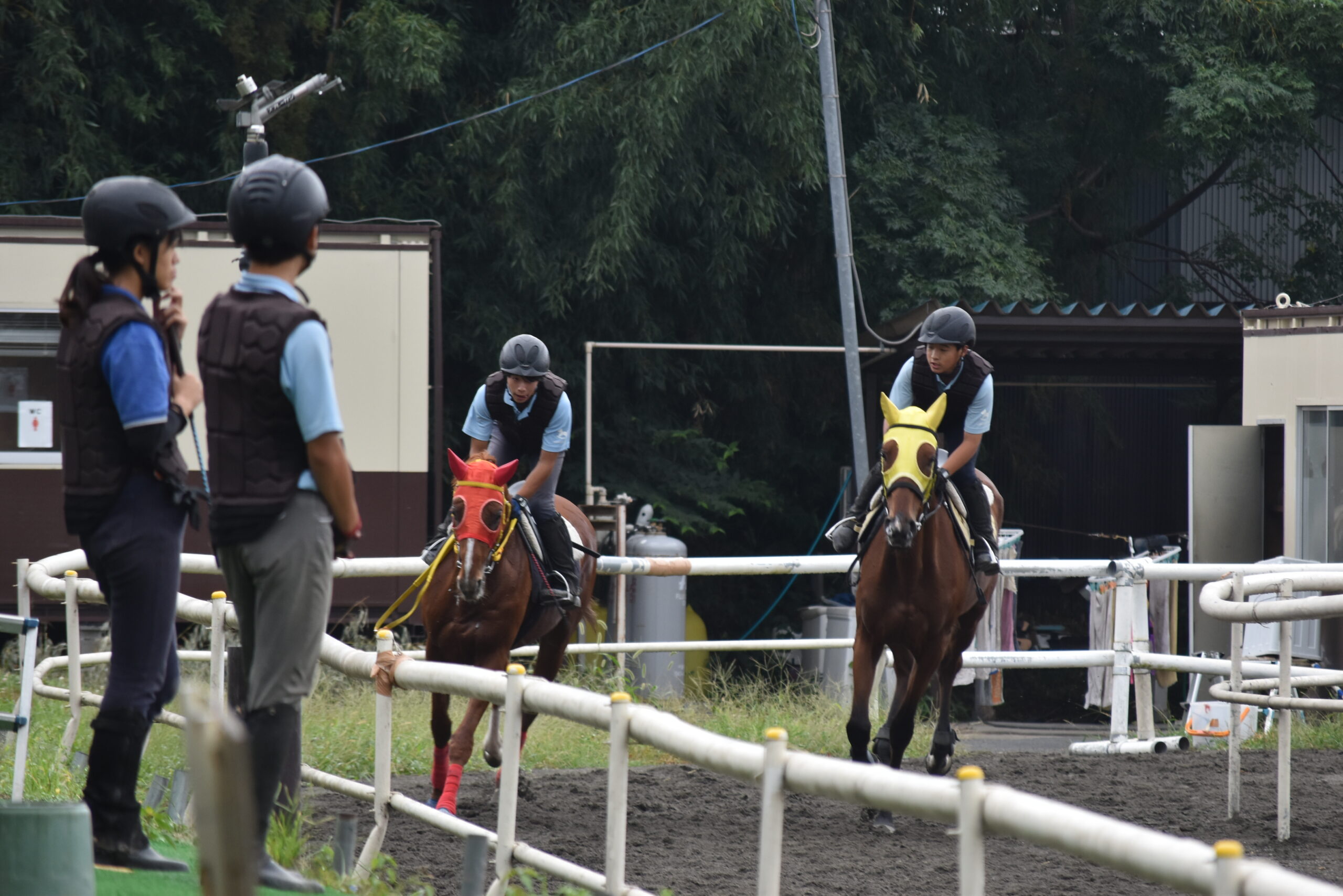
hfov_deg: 6.9
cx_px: 672
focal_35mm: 300
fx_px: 11193
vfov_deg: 4.6
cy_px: 448
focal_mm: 200
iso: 560
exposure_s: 1/250
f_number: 5.6
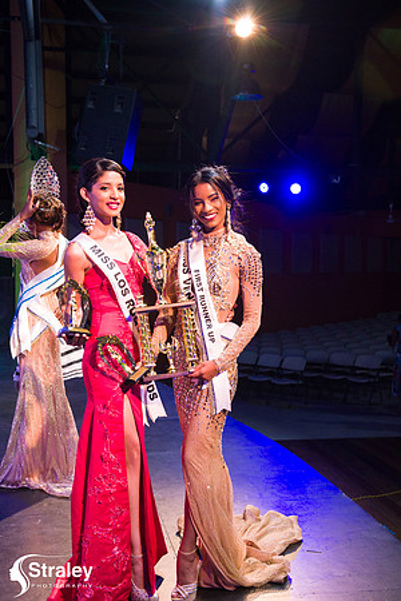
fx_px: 802
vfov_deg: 41.1
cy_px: 300
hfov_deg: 28.1
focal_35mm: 48
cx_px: 200
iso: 4000
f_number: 5
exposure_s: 1/160
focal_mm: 48
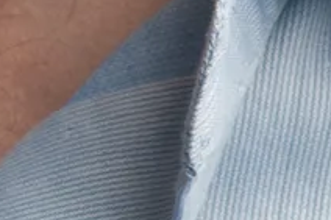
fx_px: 16891
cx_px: -66
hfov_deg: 1.1
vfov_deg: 0.7
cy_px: -1020
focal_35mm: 1839
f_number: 13
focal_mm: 135
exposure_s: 1/160
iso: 100
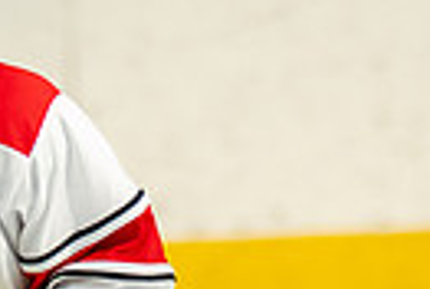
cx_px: 9
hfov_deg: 1.4
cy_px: 620
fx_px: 17215
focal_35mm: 1438
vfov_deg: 1.0
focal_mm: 247
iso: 1600
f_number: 3.2
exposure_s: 1/2500
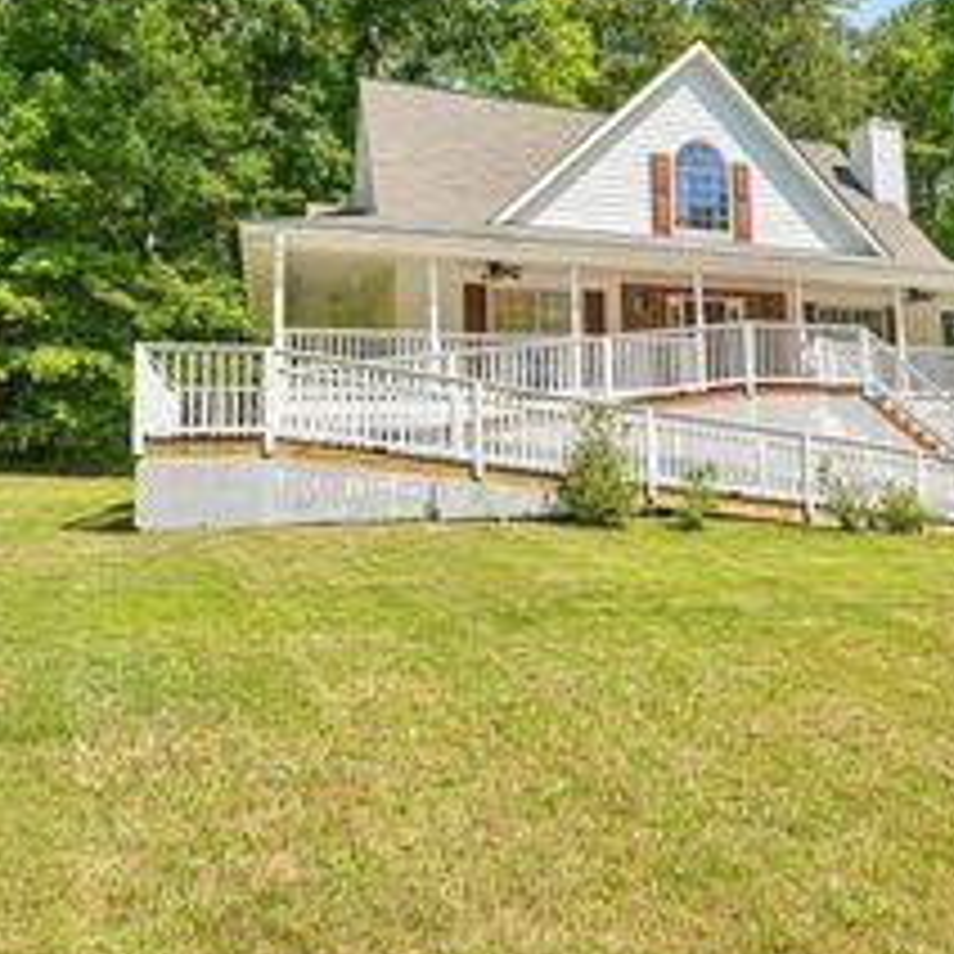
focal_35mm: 28
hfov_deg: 53.9
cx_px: 747
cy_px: 394
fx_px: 873
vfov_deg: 57.0
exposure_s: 1/400
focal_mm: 14
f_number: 8
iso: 100
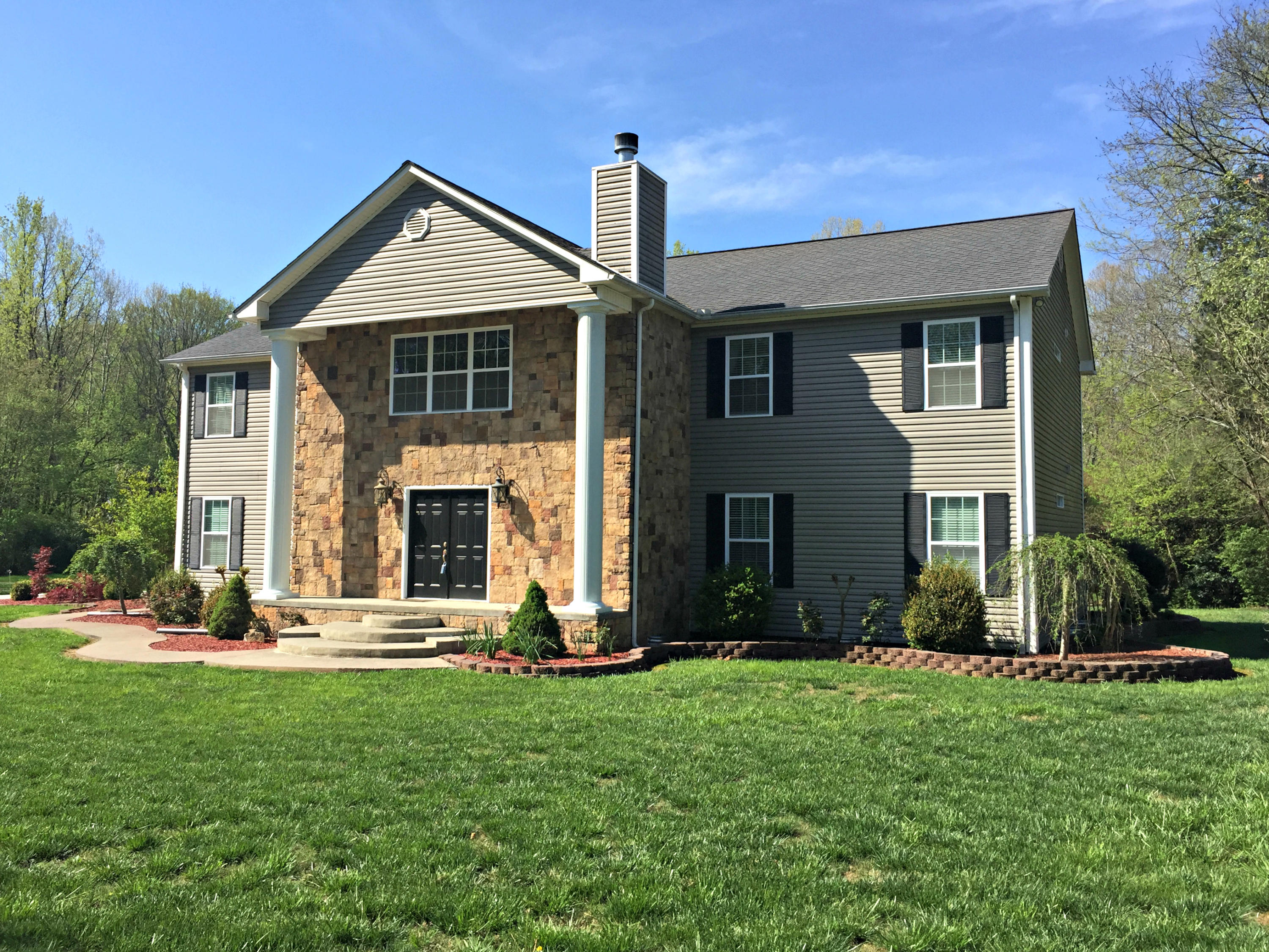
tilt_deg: +4.0
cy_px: 476
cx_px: 634
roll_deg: -2.2
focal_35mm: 29
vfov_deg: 48.2
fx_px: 1063
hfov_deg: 61.7
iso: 32
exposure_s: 1/1236
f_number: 2.2
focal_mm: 4.15
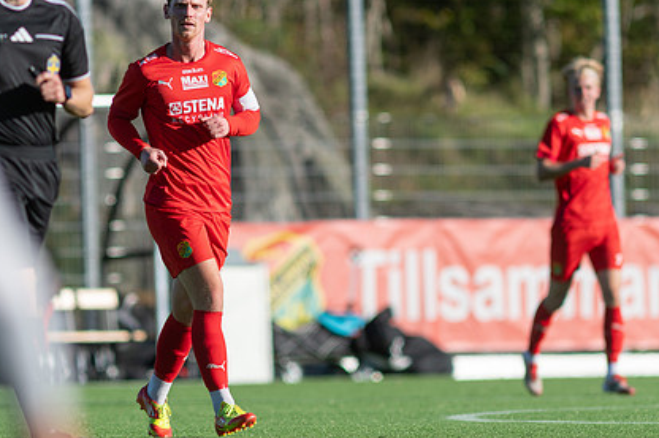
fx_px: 11491
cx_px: 246
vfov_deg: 2.2
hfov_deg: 3.3
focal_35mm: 628
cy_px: 173
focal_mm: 300
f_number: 3.2
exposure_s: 1/2000
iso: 100
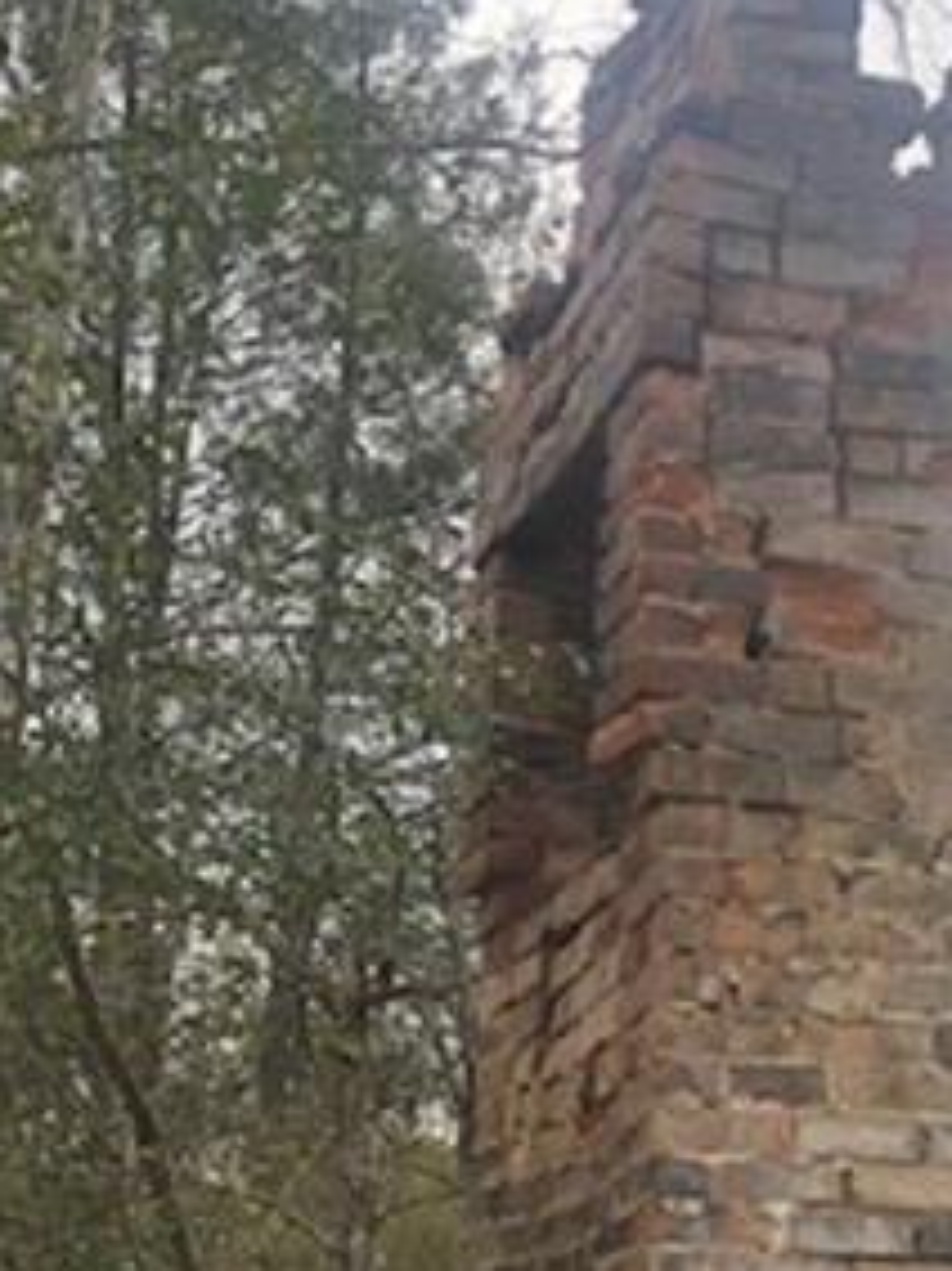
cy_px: 1289
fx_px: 2789
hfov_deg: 19.1
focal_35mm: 76
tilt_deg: +11.2
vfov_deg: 24.4
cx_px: 817
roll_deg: -0.4
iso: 20
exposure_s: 1/842
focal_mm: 3.99
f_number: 1.8
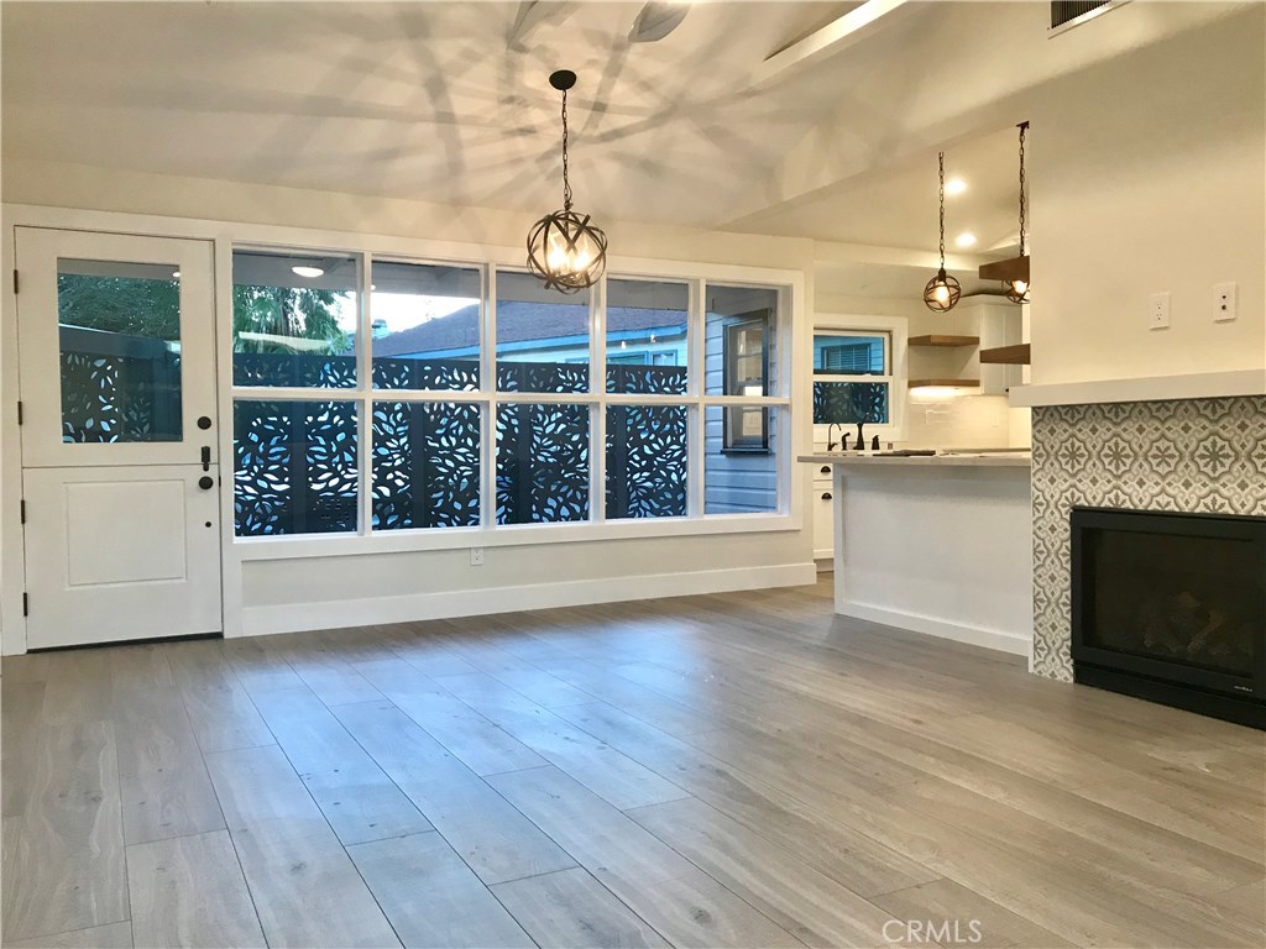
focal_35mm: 28
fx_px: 1024
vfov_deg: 49.7
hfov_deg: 63.4
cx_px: 633
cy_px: 474
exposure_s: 1/30
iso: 25
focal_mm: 3.99
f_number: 1.8
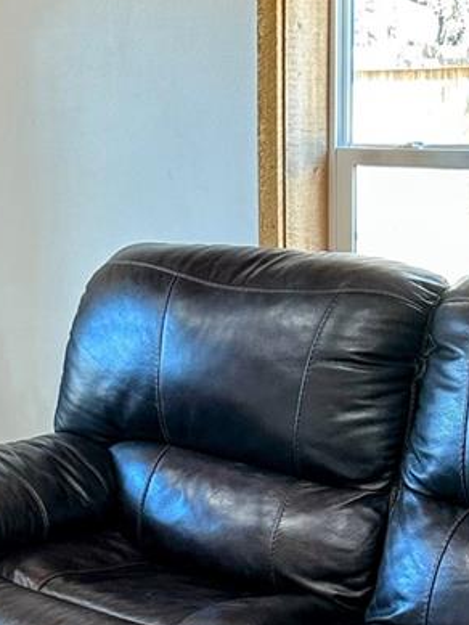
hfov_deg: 18.6
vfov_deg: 26.1
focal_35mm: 74
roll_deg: +0.9
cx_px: -122
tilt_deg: -2.0
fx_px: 1336
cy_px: 193
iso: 200
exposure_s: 1/120
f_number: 1.78
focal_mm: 6.86
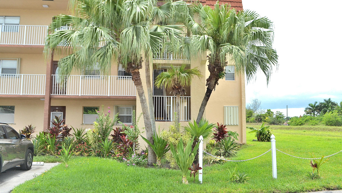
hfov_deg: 60.9
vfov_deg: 36.6
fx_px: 290
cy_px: 78
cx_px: 184
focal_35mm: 32
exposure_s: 1/200
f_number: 8
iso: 100
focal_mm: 18
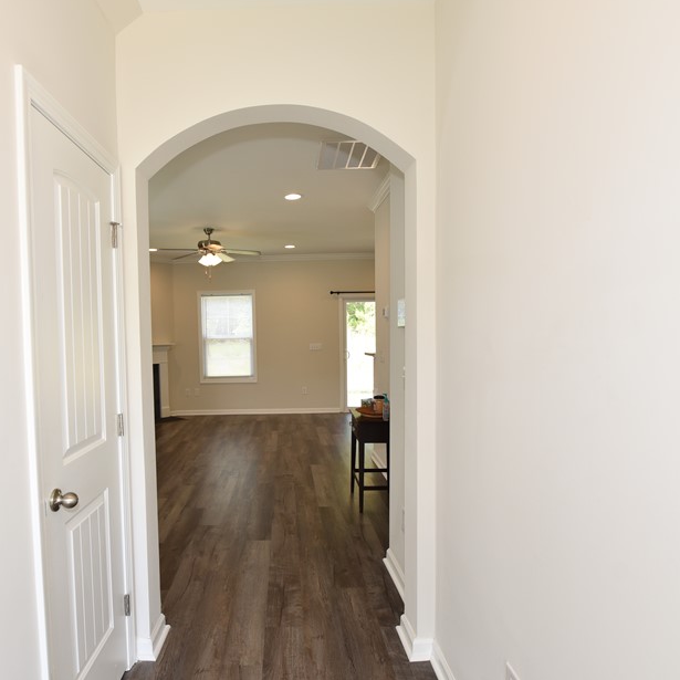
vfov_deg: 72.1
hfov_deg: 71.4
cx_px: 273
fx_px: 467
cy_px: 357
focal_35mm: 21
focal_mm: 14
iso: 450
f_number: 5.6
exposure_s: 1/125
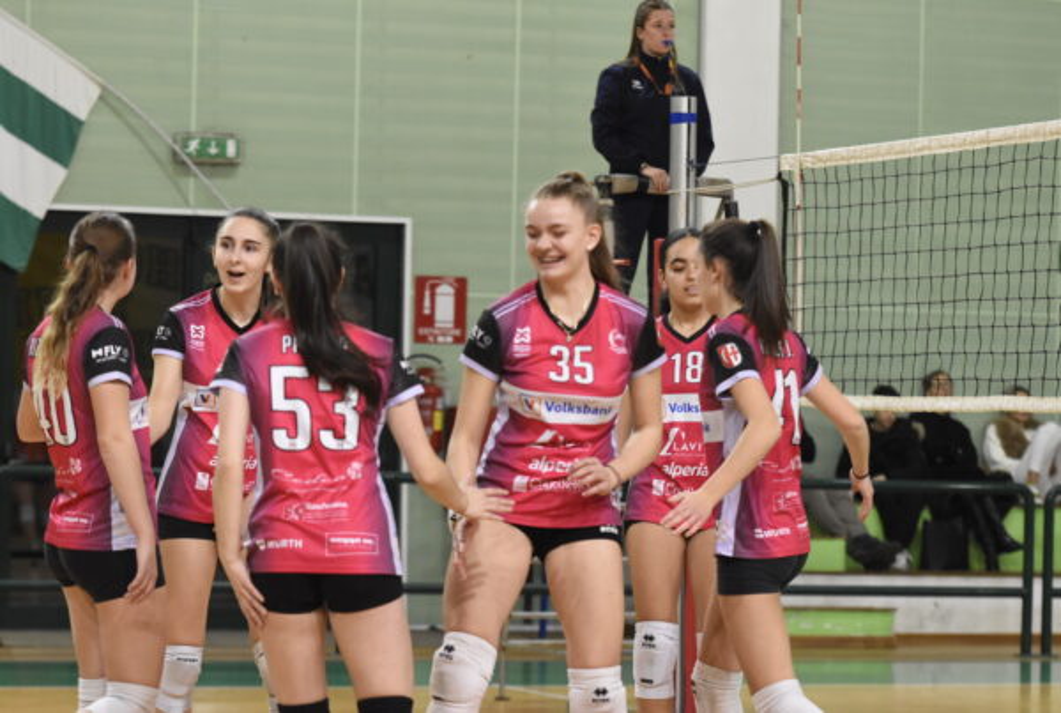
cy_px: 356
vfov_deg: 10.7
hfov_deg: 15.9
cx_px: 530
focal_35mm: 129
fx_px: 3810
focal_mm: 86
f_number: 3.5
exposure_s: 1/500
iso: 3200
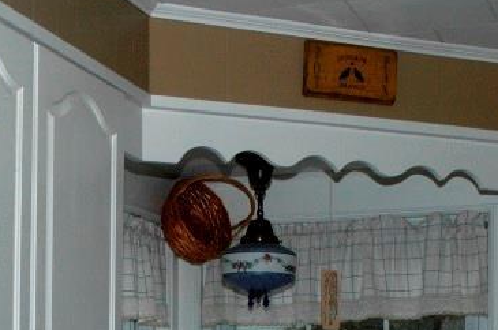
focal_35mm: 101
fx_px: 1395
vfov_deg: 13.0
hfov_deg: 20.1
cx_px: 139
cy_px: 450
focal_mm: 24
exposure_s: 1/60
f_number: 18
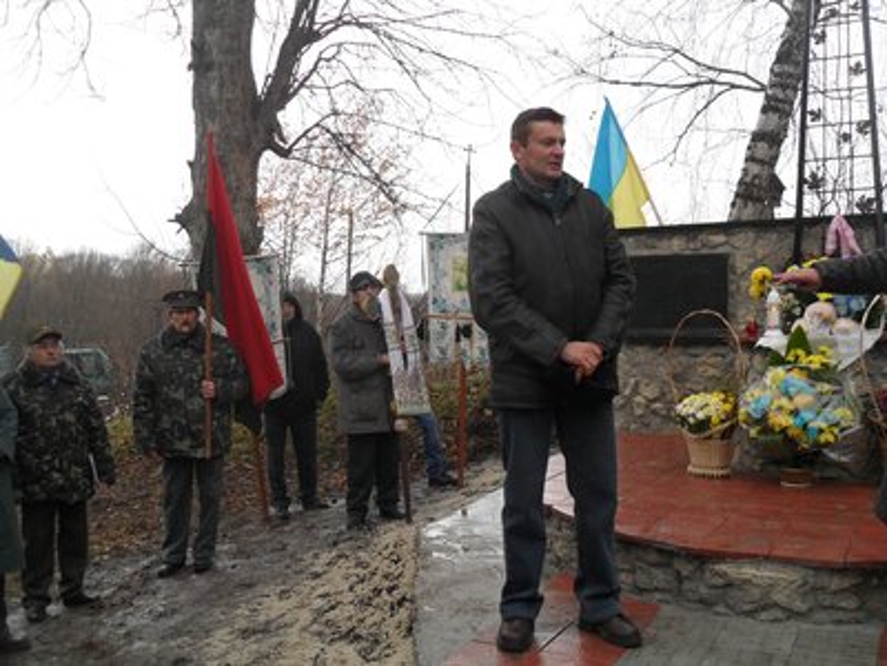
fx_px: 897
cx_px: 444
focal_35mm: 35
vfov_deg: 40.7
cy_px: 333
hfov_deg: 52.6
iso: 100
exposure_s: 1/90
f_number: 2.8
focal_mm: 6.2
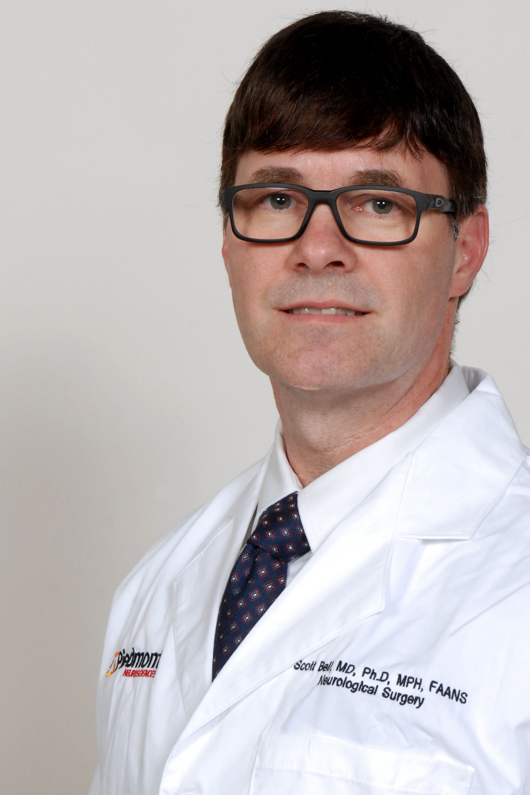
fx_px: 2672
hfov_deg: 11.3
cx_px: 344
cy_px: 482
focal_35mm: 121
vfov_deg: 16.9
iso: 400
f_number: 9
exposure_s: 1/160
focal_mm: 56
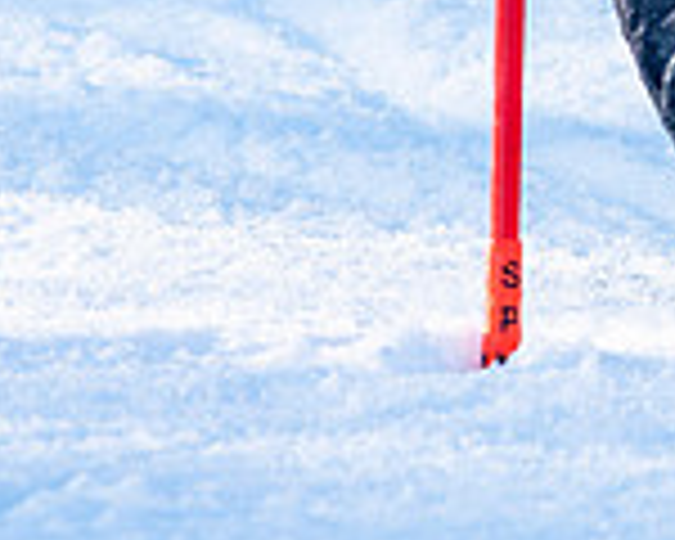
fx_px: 46427
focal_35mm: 2324
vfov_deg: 0.7
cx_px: 601
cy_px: -315
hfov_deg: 0.8
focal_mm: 560
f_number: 8
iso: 1250
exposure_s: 1/2000
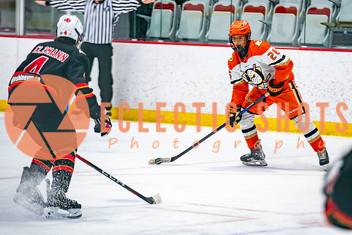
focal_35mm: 226
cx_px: 223
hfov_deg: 9.1
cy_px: 115
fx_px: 2207
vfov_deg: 6.1
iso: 640
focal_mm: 175
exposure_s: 1/640
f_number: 2.8
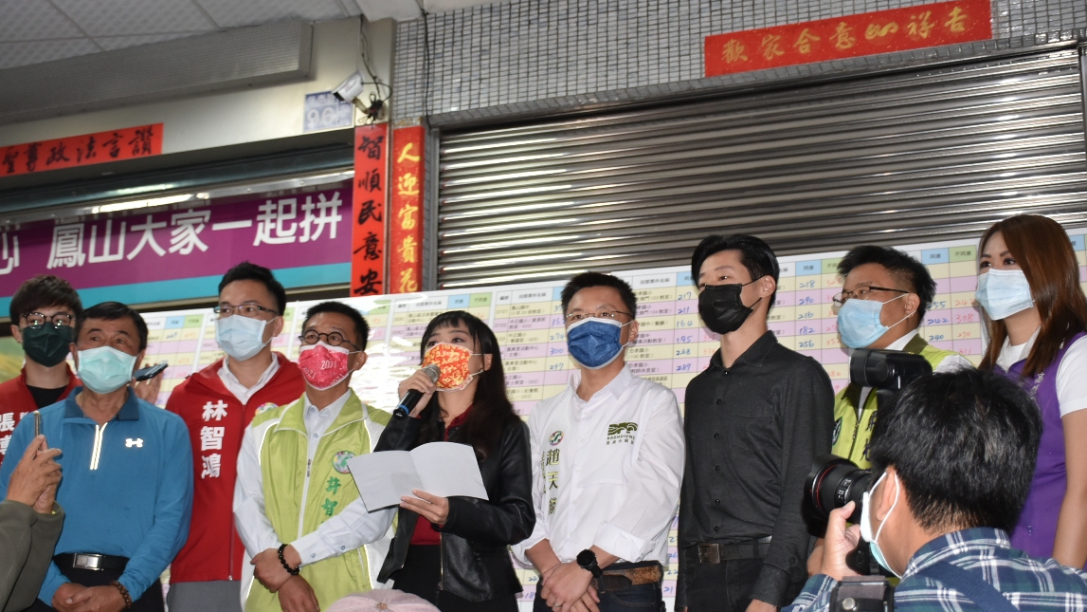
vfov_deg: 24.9
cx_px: 545
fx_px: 1383
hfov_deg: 42.9
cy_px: 350
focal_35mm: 48
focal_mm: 30
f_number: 4.5
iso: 800
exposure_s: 1/80
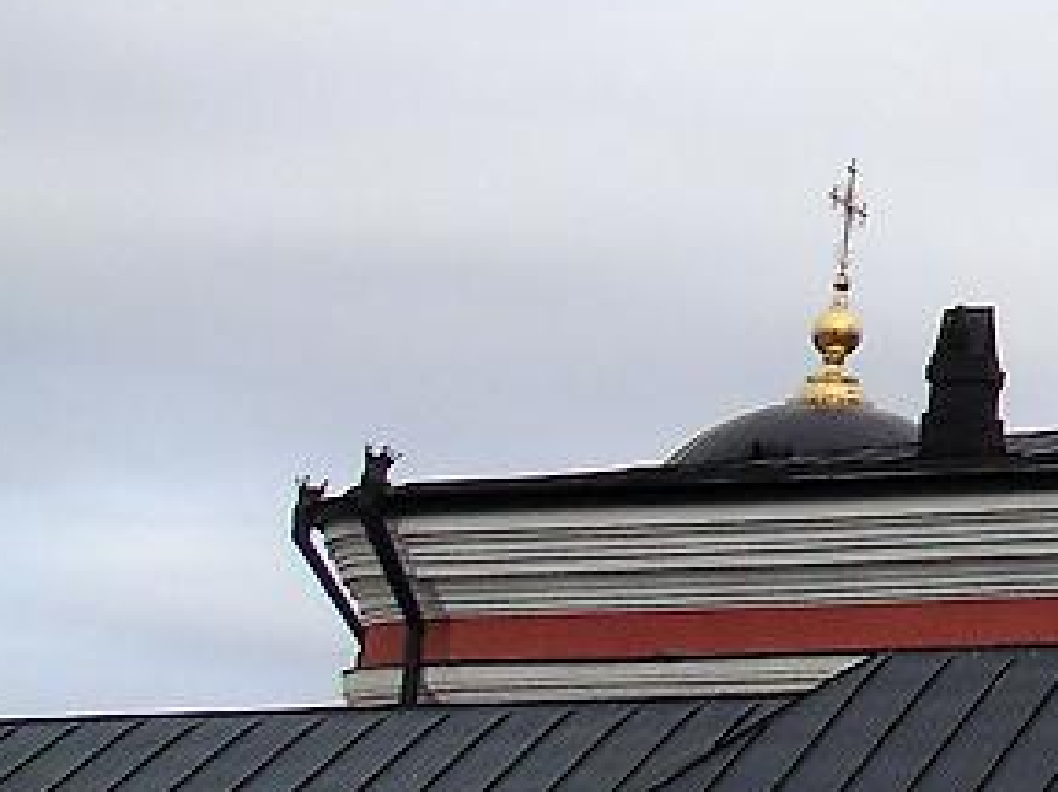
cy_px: -158
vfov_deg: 10.3
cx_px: 2190
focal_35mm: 142
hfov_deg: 12.2
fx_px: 4338
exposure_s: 1/1000
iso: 80
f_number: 4.2
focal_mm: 6.1
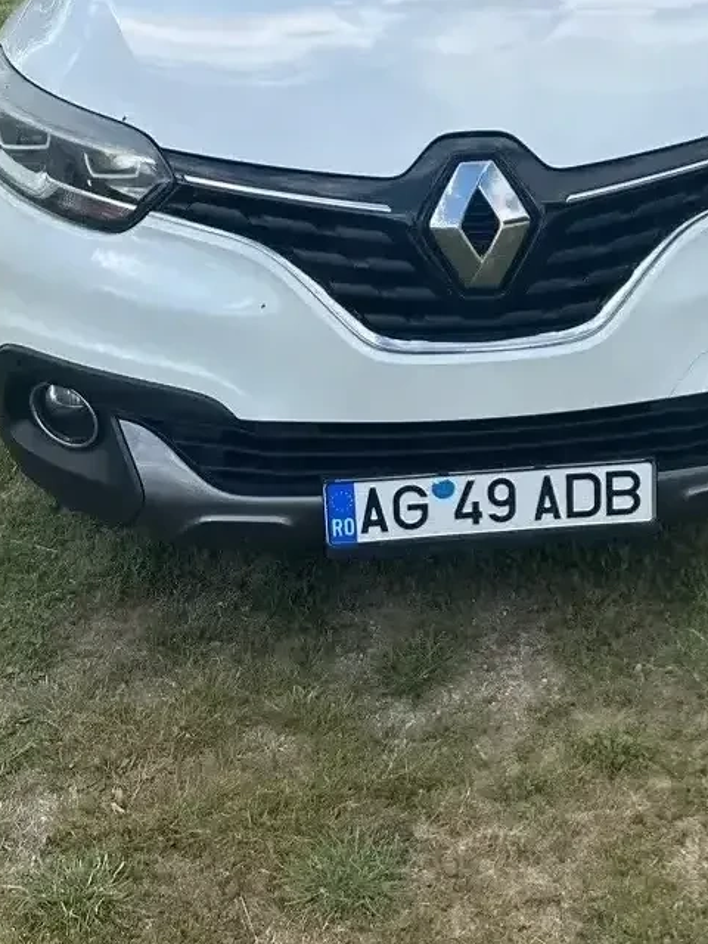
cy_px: 264
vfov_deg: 37.5
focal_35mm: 50
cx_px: 518
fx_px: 1364
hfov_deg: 28.7
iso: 80
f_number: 1.78
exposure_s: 1/1198
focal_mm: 6.86
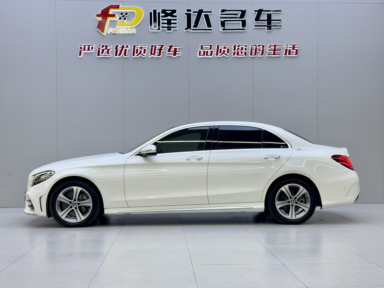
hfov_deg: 39.7
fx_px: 532
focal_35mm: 48
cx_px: 192
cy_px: 144
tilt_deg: +0.9
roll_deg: +0.6
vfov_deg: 30.3
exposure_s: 1/100
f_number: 1.78
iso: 50
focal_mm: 6.76
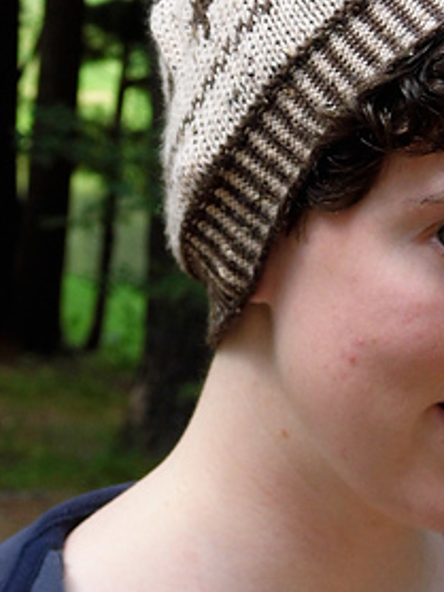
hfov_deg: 6.1
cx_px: 310
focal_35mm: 243
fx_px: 4159
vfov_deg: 8.1
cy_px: 361
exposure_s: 1/125
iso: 100
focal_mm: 19
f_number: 4.5
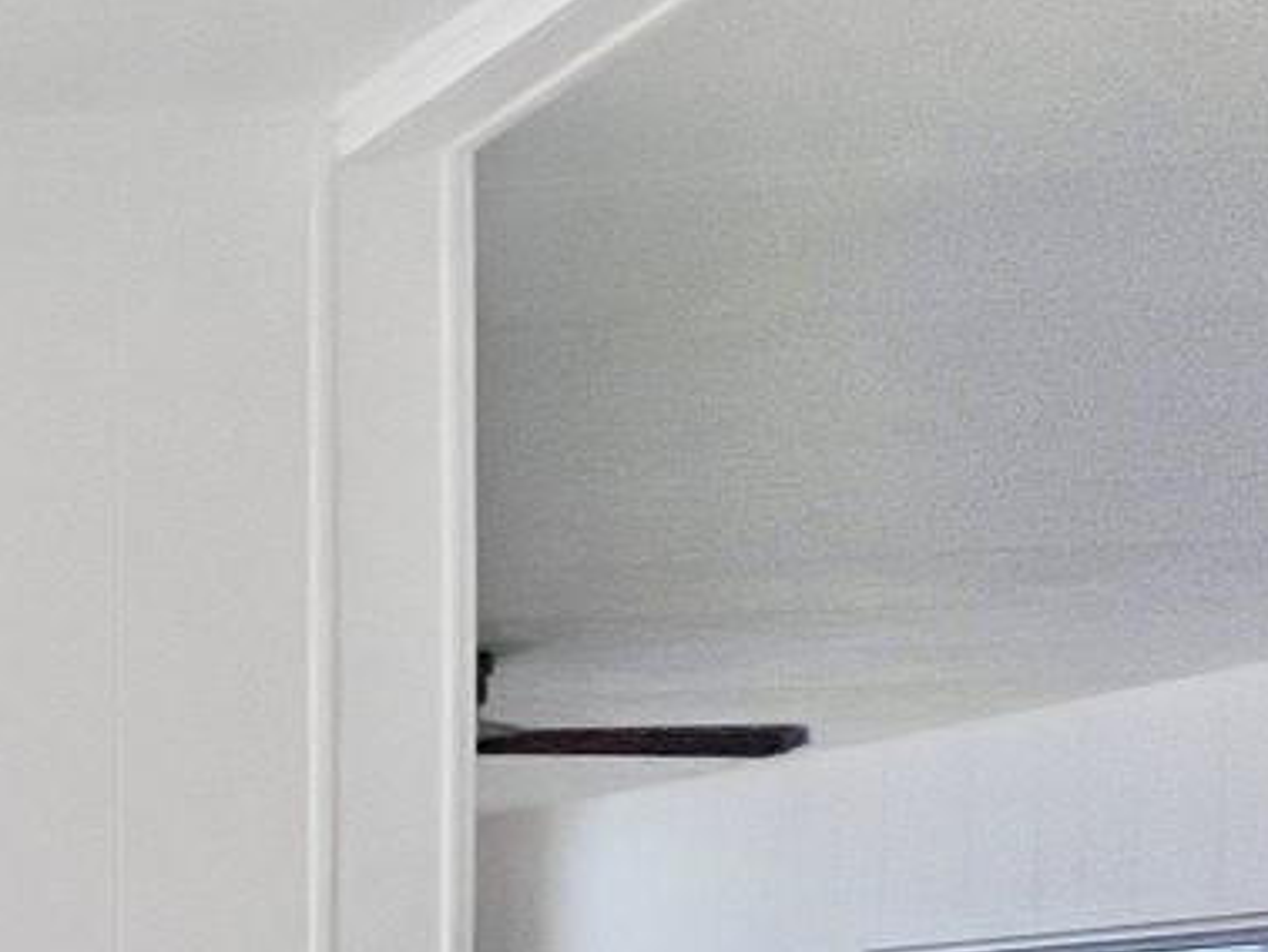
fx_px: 2016
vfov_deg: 23.8
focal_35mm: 55
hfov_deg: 19.4
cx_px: -1265
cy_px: 1200
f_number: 1.8
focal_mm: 1.57
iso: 100
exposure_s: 1/120
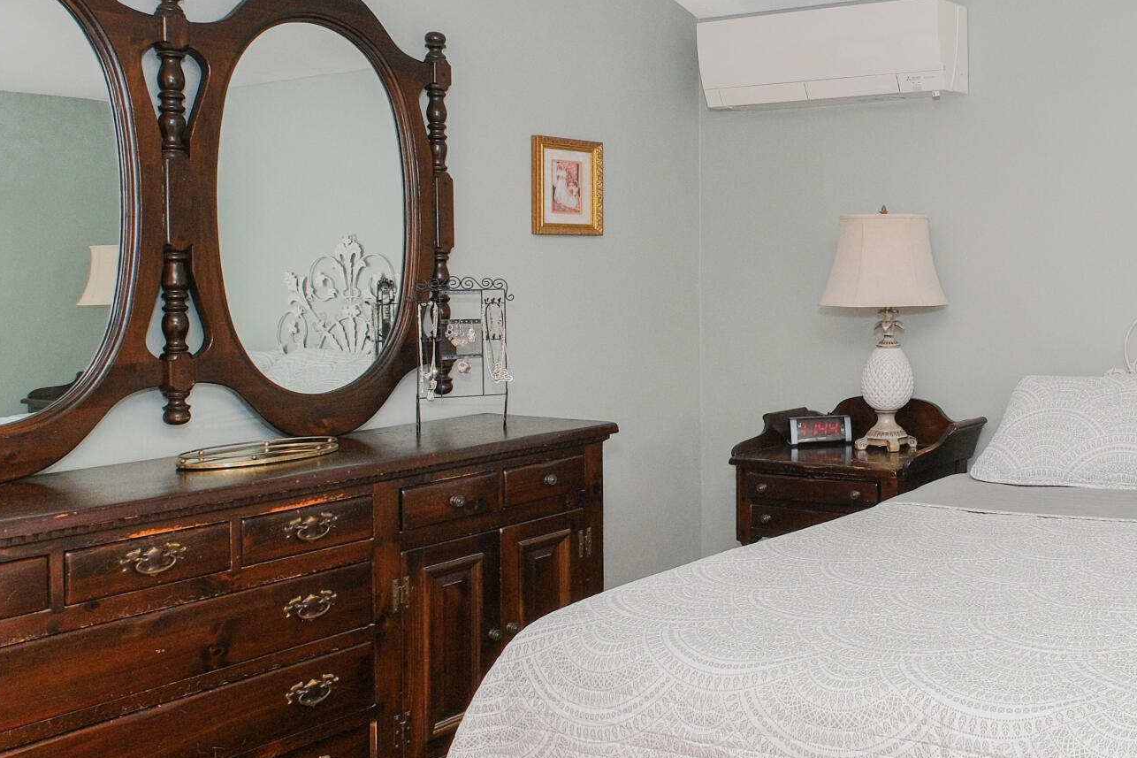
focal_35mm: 35
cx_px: 1020
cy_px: 273
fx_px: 1105
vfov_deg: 37.6
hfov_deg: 48.7
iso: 500
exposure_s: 1/60
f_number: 8
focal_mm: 10
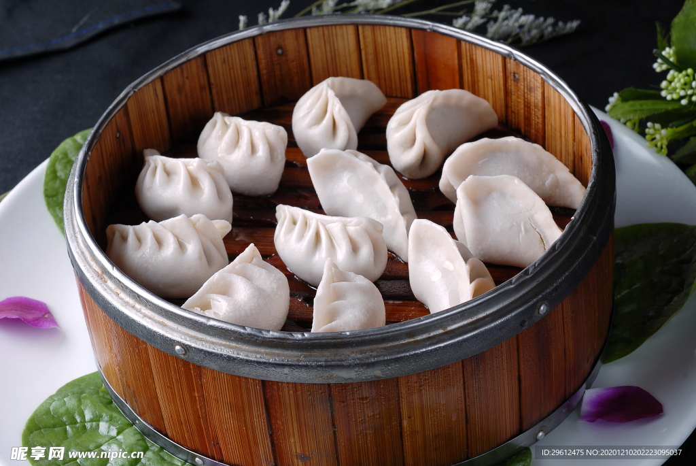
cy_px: 233
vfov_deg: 15.2
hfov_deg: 22.6
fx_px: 1742
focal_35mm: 90
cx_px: 348
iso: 100
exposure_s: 1/160
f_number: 13
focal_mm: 60
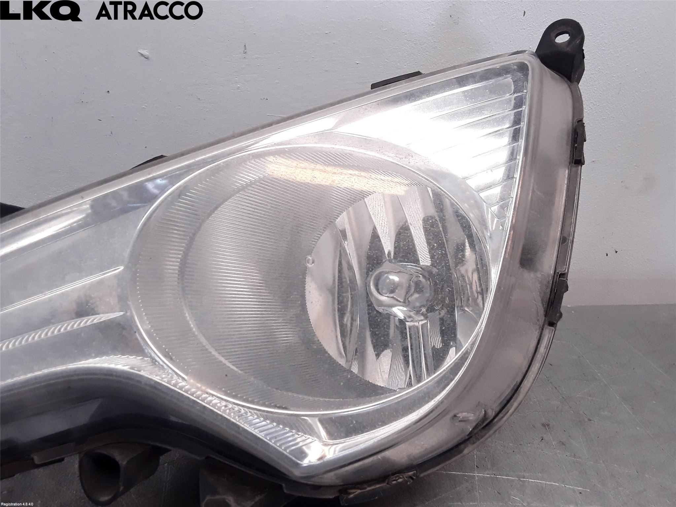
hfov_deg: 63.4
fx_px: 547
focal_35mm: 28
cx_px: 338
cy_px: 254
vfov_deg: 49.7
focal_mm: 2.91
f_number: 1.9
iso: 100
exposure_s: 1/226
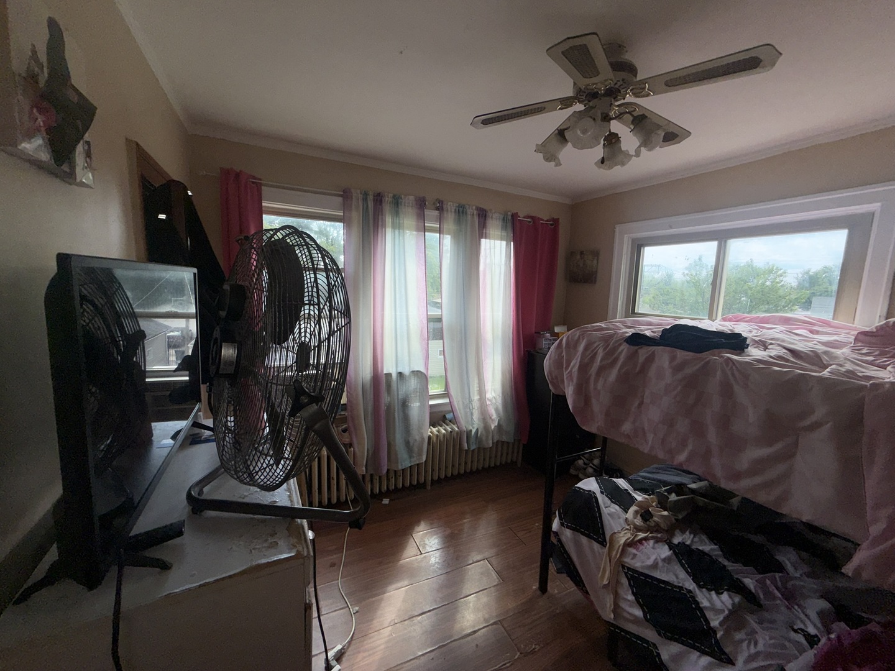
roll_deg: -2.2
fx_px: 362
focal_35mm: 14
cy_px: 336
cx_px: 448
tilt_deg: -7.7
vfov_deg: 85.7
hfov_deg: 102.1
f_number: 2.2
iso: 16
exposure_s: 1/335
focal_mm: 2.22
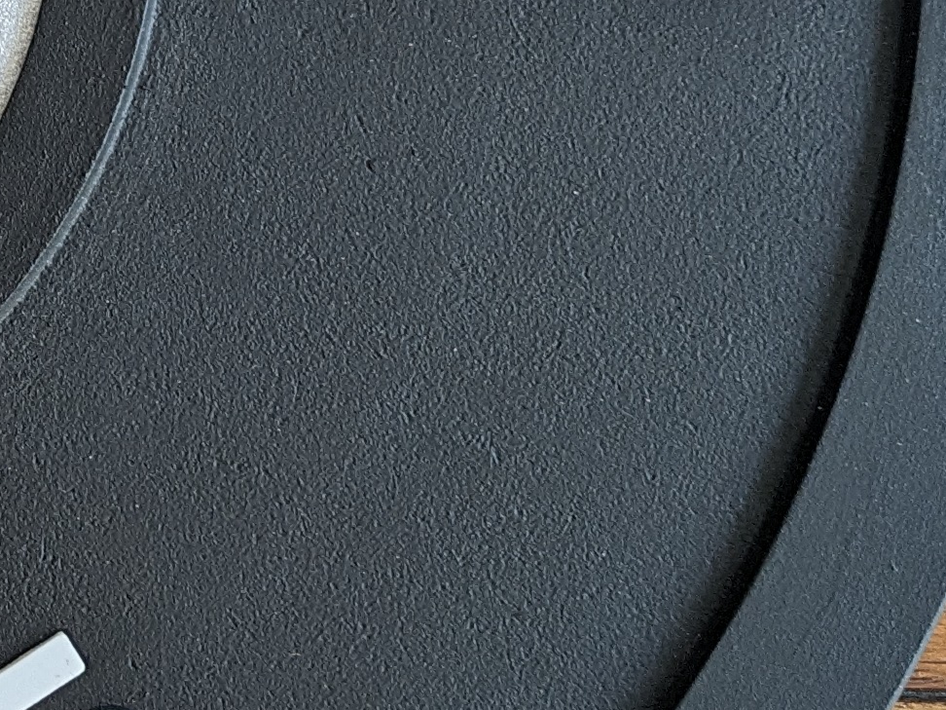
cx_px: -498
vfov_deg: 12.2
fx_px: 3252
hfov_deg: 15.2
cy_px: -120
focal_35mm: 119
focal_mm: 5.43
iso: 83
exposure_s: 1/24
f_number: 1.89
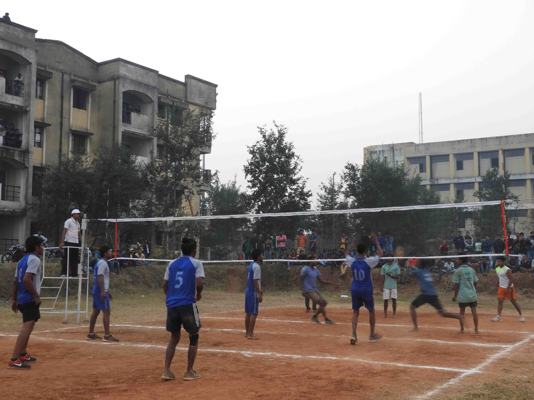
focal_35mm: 45
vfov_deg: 32.2
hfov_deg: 42.1
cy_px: 200
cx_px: 267
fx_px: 694
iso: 280
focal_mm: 8.1
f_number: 4
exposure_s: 1/30
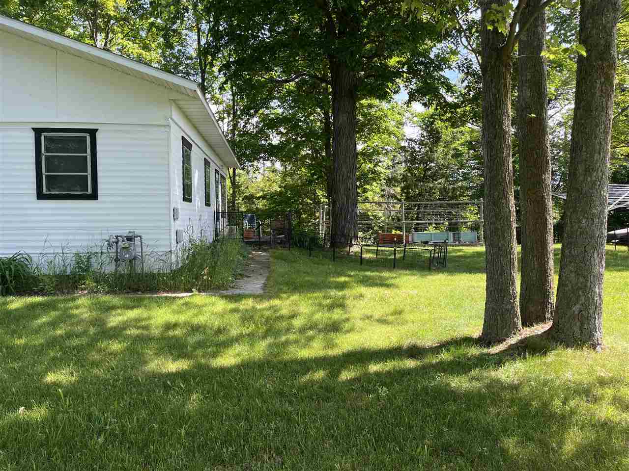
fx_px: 472
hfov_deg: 67.3
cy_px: 236
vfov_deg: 53.1
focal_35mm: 26
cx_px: 314
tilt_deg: -3.2
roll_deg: -0.4
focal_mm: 5.1
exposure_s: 1/497
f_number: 1.6
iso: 50
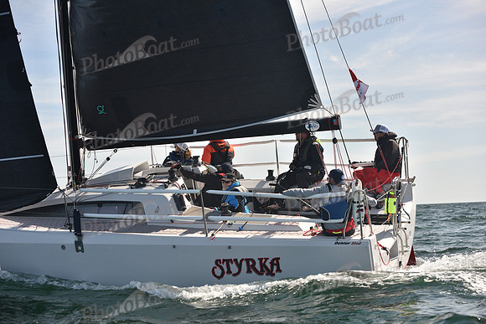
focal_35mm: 70
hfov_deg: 28.8
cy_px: 162
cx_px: 243
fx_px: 945
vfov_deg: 19.5
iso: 250
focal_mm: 70
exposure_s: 1/640
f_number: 5
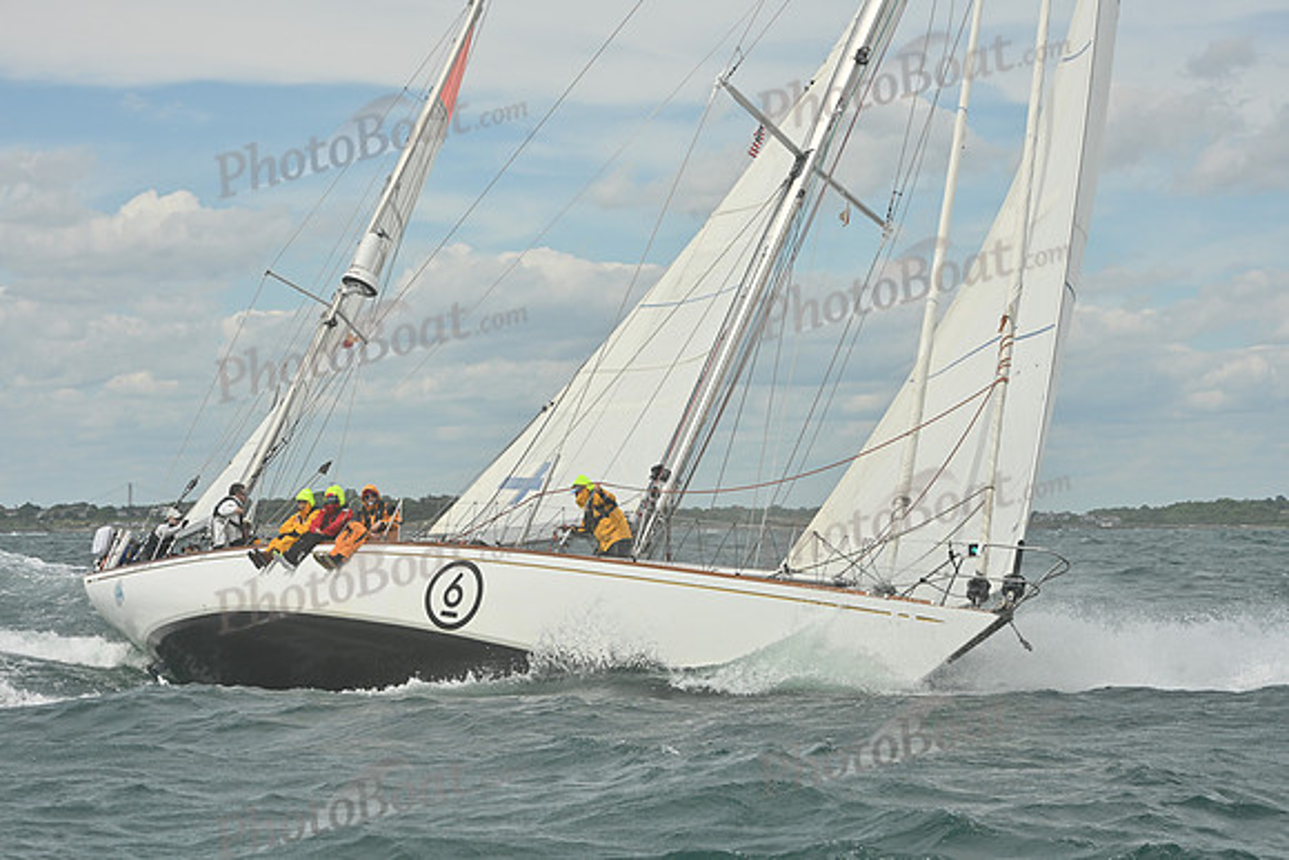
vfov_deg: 14.4
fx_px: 3402
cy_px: 430
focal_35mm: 95
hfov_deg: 21.5
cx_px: 644
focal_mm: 95
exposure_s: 1/1250
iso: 320
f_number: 13
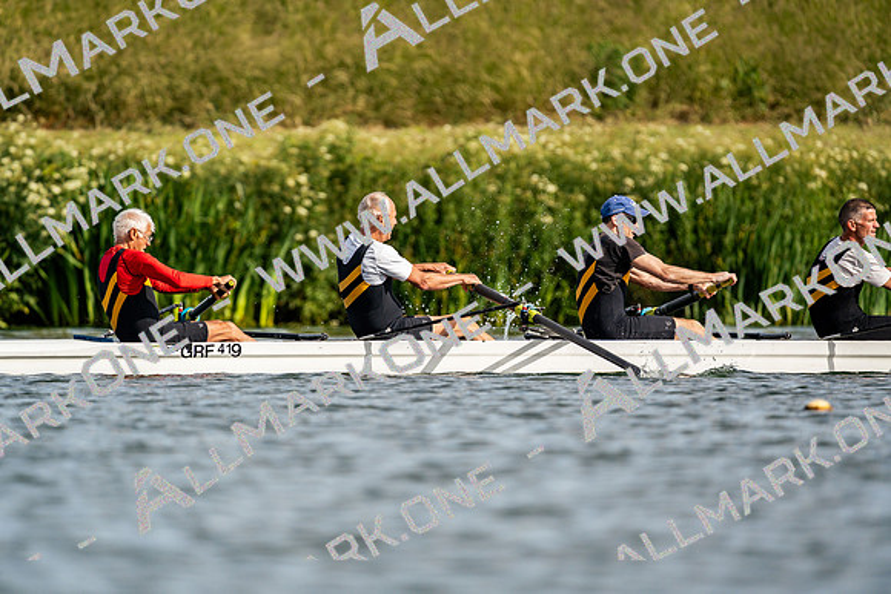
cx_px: 446
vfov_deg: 2.3
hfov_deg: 3.4
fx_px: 14853
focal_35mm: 600
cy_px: 297
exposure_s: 1/2000
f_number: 6.3
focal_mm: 600
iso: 250
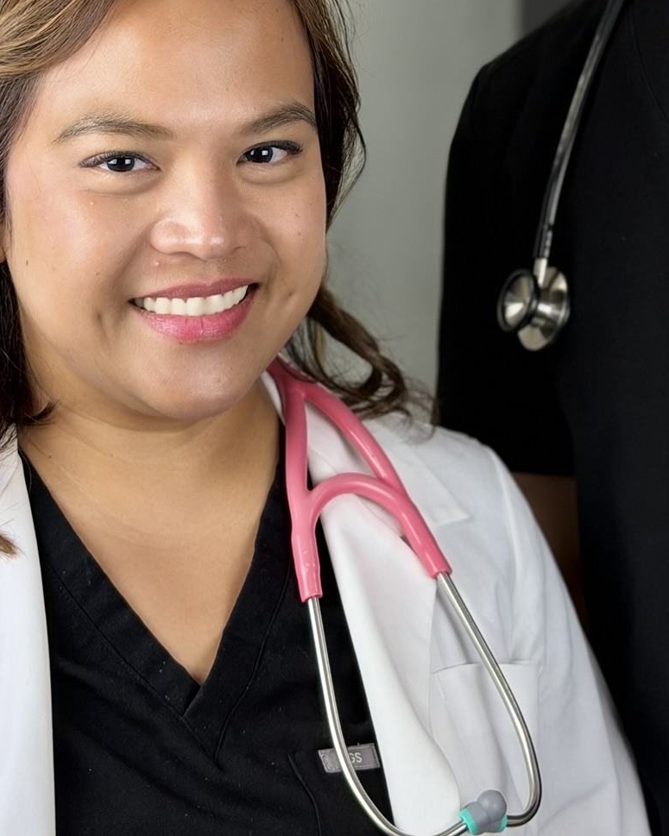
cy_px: 133
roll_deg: -0.2
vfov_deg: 19.1
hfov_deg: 15.5
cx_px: 460
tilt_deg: +0.3
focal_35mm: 99
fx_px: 2451
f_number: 1.78
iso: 64
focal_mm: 6.76
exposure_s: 1/120
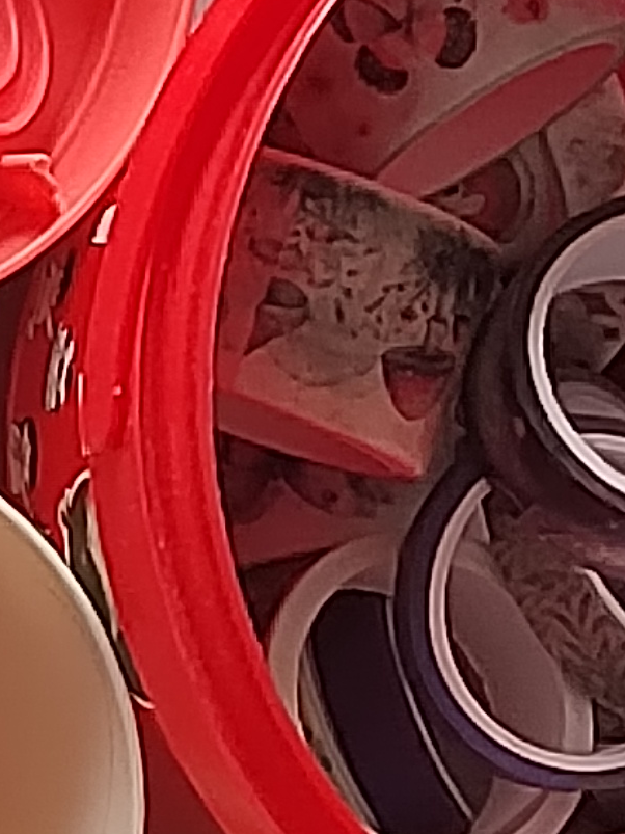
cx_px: -504
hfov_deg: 6.0
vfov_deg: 8.1
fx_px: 5851
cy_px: 682
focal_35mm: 243
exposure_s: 1/100
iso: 1069
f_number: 1.9
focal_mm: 5.52
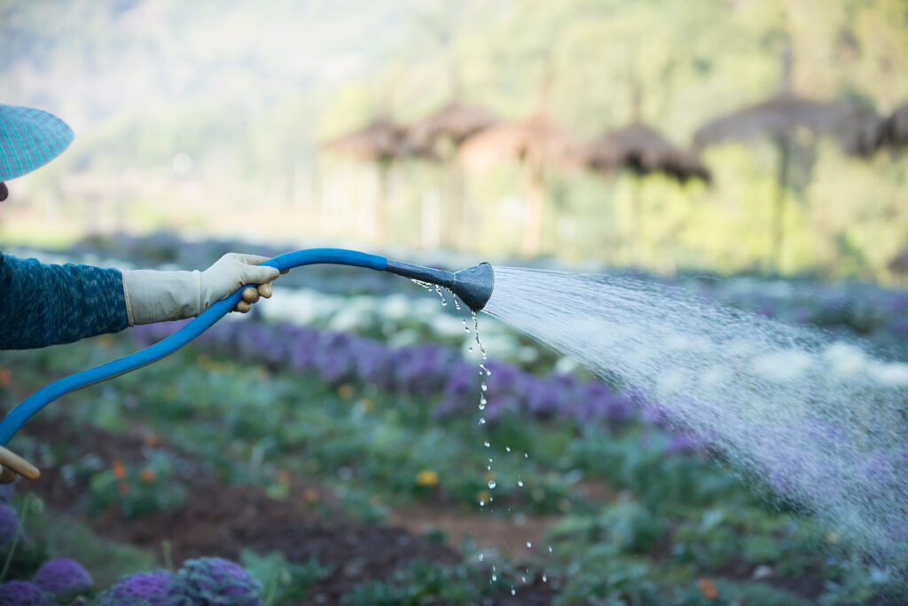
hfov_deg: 21.5
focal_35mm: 95
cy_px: 303
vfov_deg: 14.4
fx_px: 2396
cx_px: 454
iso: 320
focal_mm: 95
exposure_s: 1/500
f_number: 3.5
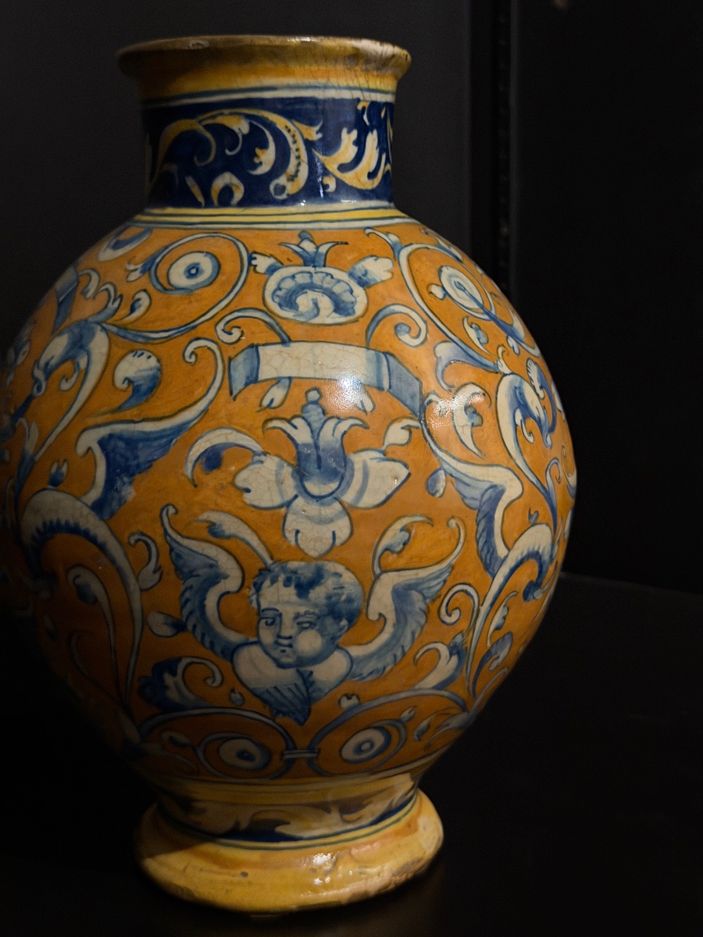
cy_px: 468
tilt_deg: -10.7
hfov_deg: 30.3
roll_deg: +0.7
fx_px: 1300
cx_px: 352
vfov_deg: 39.7
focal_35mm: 48
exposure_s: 1/25
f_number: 1.78
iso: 800
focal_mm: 6.76
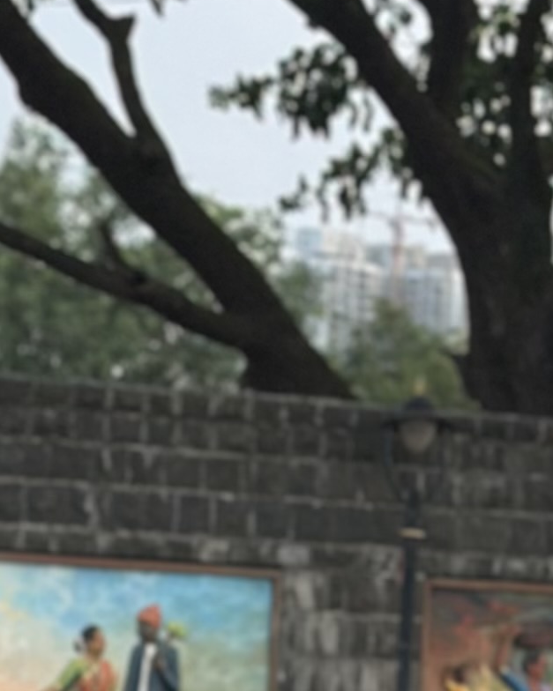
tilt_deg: -0.8
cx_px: -135
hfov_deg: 6.4
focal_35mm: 241
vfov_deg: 7.9
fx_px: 4931
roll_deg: -3.4
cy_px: 833
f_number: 1.78
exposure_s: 1/143
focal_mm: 6.86
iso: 80
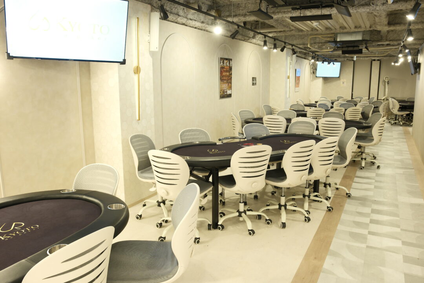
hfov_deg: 67.4
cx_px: 212
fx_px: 318
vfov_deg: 47.9
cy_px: 142
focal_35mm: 27
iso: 1000
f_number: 6.3
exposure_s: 1/10
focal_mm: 18
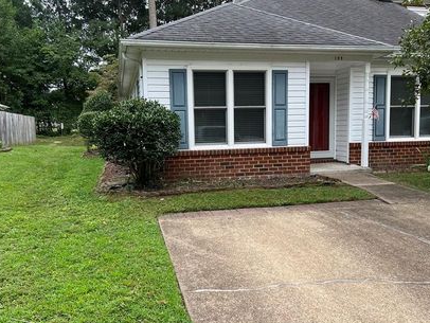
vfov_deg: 44.2
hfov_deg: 56.8
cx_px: 209
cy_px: 164
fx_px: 398
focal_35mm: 32
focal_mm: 5.7
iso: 50
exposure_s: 1/539
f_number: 1.5
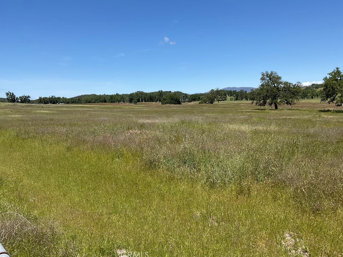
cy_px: 127
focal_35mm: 30
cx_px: 173
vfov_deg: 46.8
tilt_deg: -5.7
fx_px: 297
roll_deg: +2.1
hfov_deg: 60.0
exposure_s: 1/2058
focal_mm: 3
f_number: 1.8
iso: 16
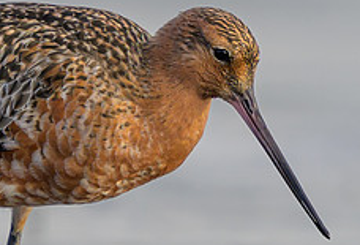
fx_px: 29135
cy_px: 173
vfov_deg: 0.5
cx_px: 74
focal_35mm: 2896
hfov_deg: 0.7
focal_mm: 400
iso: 180
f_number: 2.8
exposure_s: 1/1600
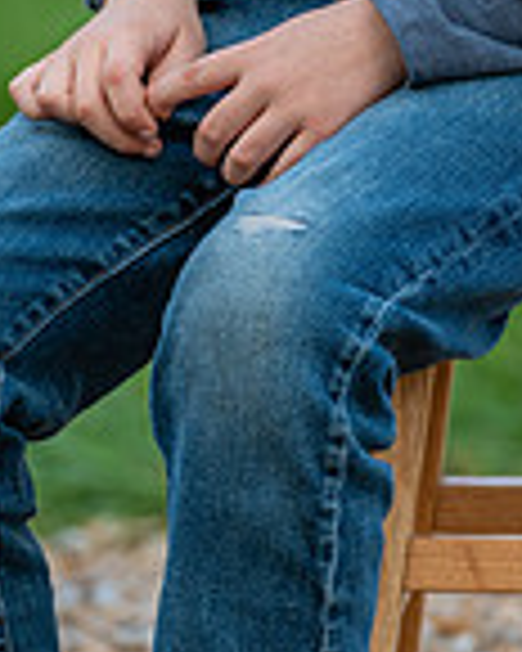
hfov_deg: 2.7
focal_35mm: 583
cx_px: 461
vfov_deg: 3.3
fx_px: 11259
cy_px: -351
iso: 100
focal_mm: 200
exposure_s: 1/200
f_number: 5
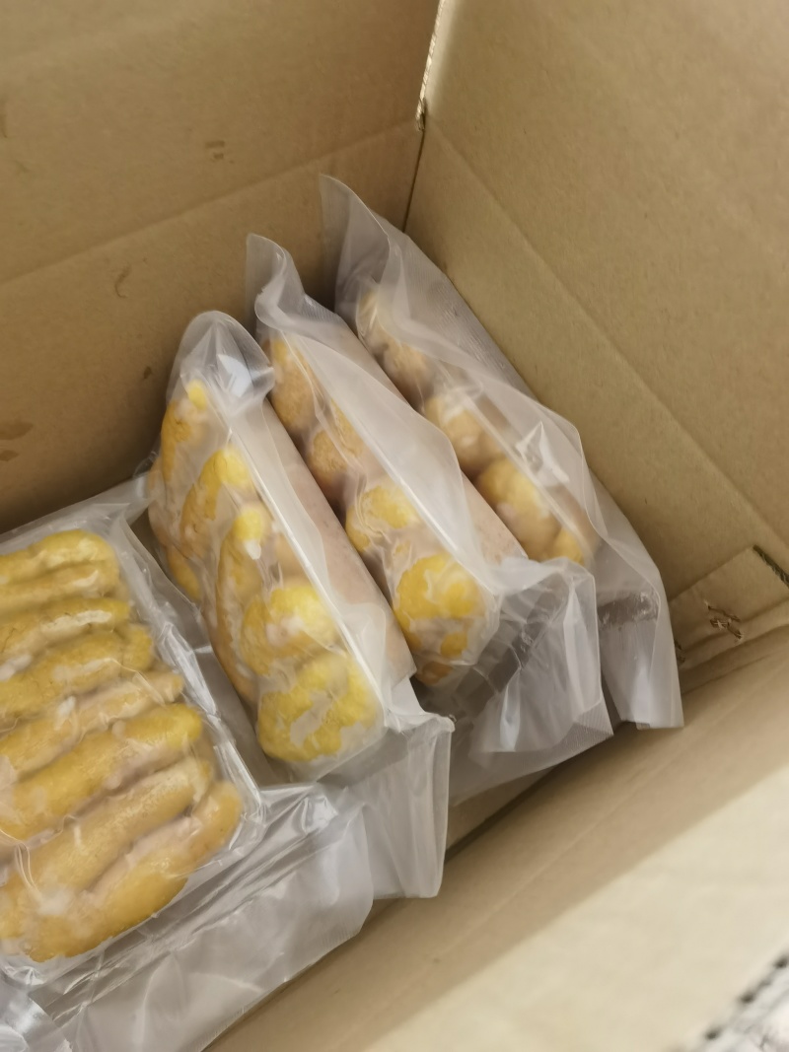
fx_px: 821
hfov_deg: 51.3
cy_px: 526
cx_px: 394
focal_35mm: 27
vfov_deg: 65.3
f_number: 1.9
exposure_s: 1/25
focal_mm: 6.67
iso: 800
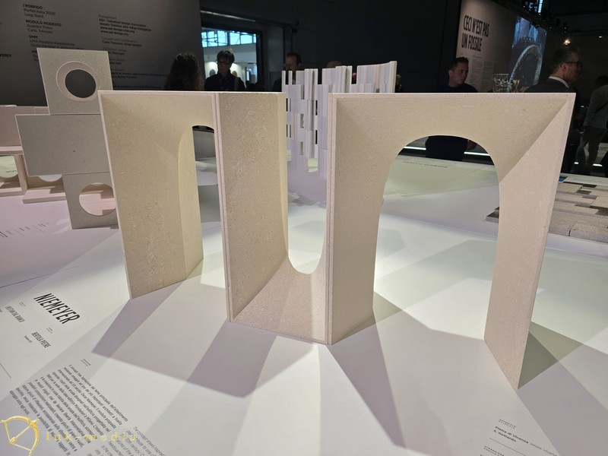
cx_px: 304
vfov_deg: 58.9
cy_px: 228
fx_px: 404
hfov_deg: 73.9
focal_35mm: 23
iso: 12
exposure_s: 1/80
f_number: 1.7
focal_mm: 6.3
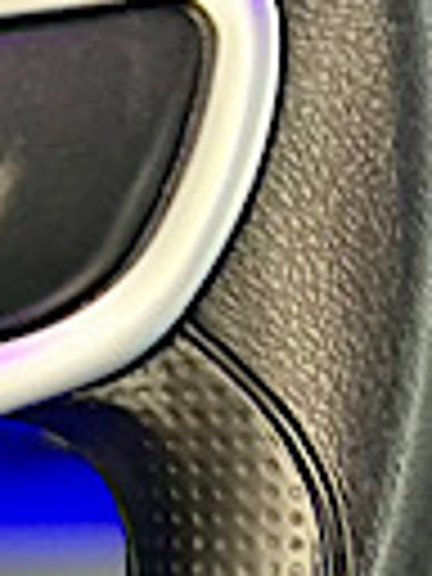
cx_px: -1094
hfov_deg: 6.4
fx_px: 3378
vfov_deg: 9.7
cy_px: 36
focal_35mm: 203
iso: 500
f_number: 1.5
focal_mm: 5.7
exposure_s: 1/40
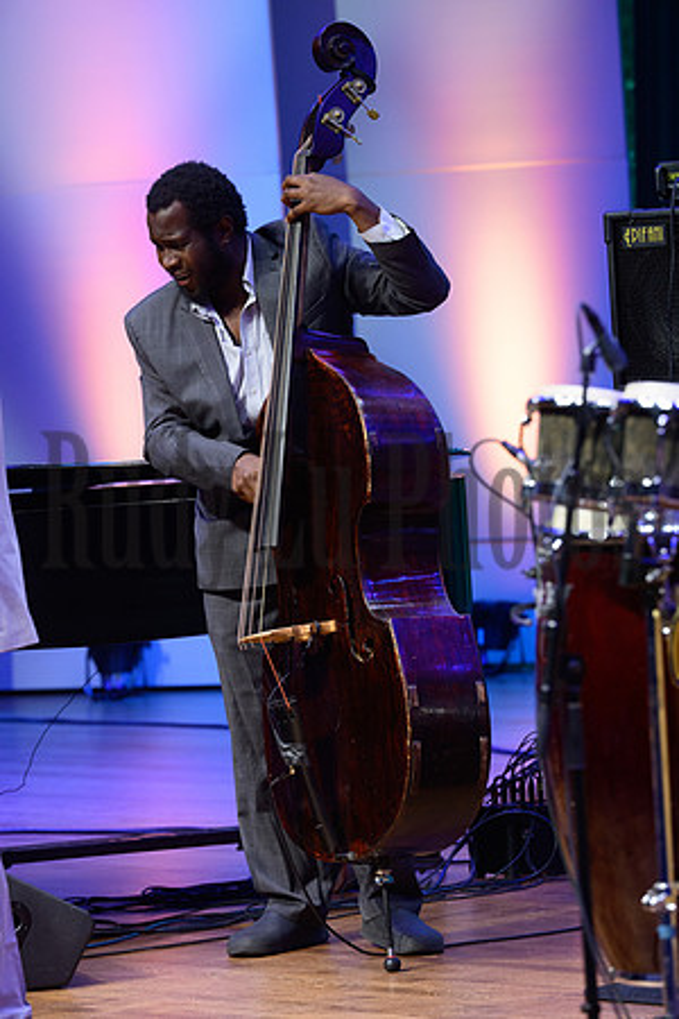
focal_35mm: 200
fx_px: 5658
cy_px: 510
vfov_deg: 10.3
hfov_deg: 6.9
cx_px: 340
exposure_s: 1/200
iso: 3200
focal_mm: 200
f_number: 5.6
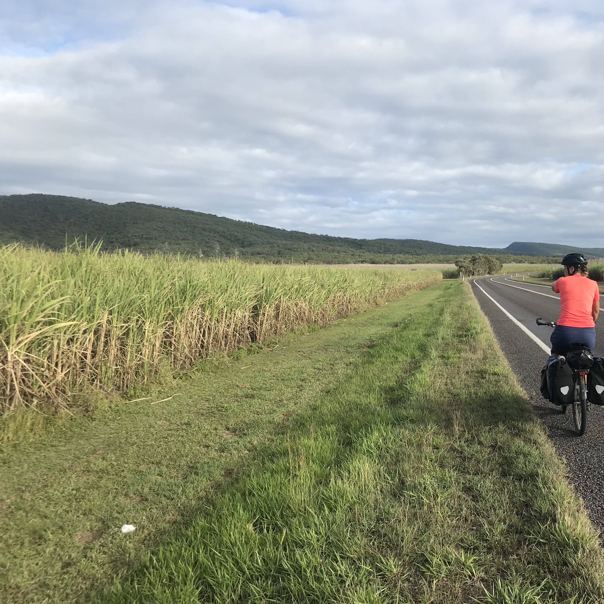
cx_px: 412
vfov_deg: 48.4
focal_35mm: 34
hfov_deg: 47.5
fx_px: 671
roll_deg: +0.1
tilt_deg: -1.9
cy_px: 306
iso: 20
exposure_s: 1/1330
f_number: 1.8
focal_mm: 3.99
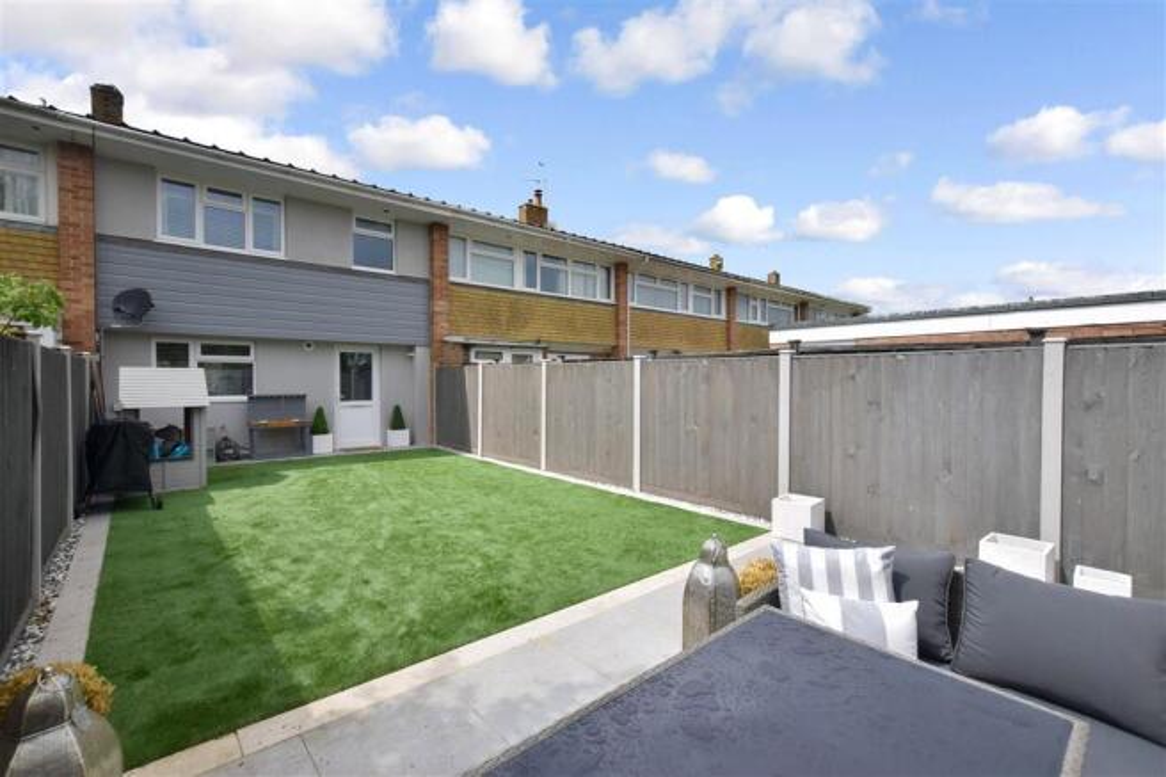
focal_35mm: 15
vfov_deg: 77.3
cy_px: 388
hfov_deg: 100.4
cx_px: 583
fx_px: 486
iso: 500
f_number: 8
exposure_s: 1/1600
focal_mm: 10
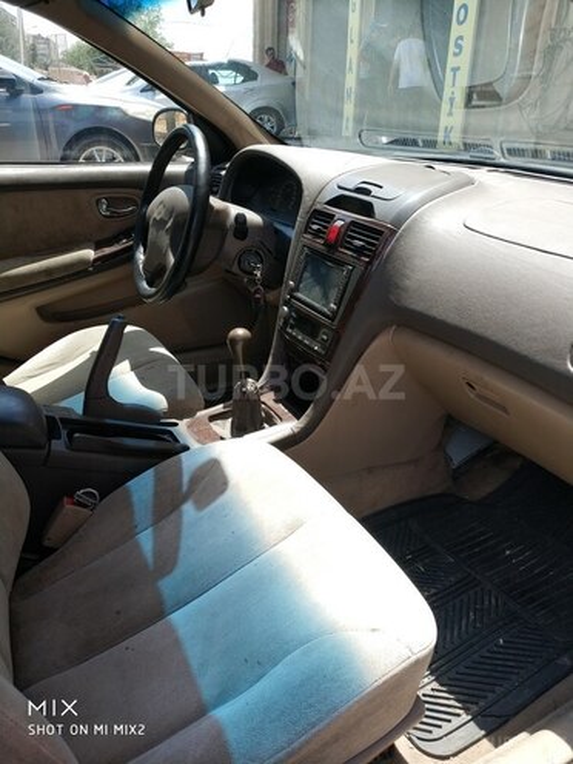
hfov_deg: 44.2
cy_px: 382
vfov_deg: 56.8
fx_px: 706
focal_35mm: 32
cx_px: 286
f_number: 2
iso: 100
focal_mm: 4.5
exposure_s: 1/328
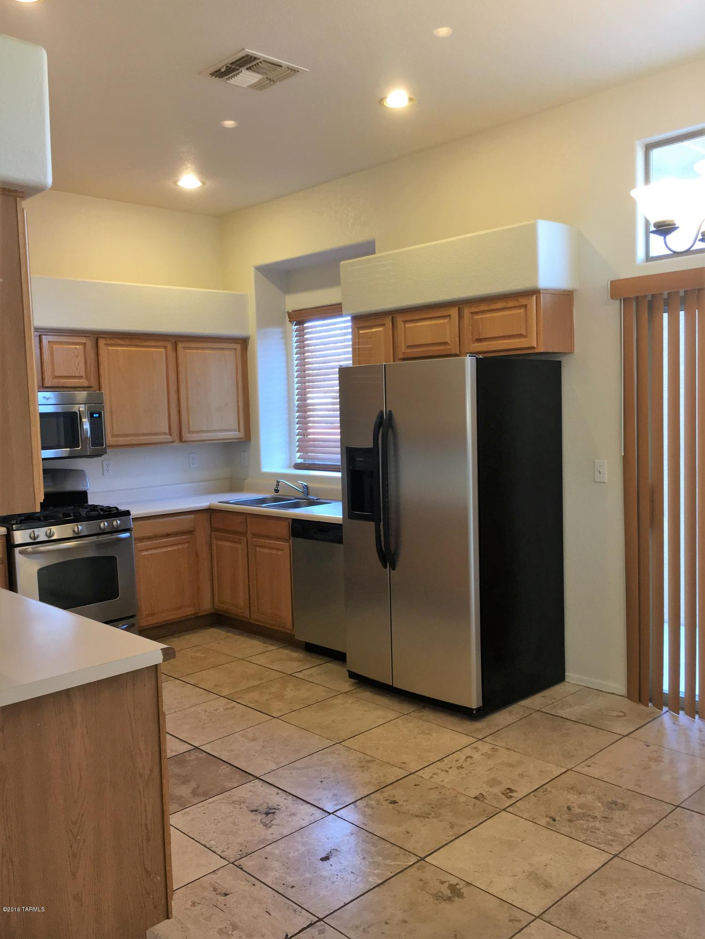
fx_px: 787
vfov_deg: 61.7
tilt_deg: -3.9
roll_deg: +0.2
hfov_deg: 48.2
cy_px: 470
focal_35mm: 29
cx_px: 352
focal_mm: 4.15
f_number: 2.2
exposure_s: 1/30
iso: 50
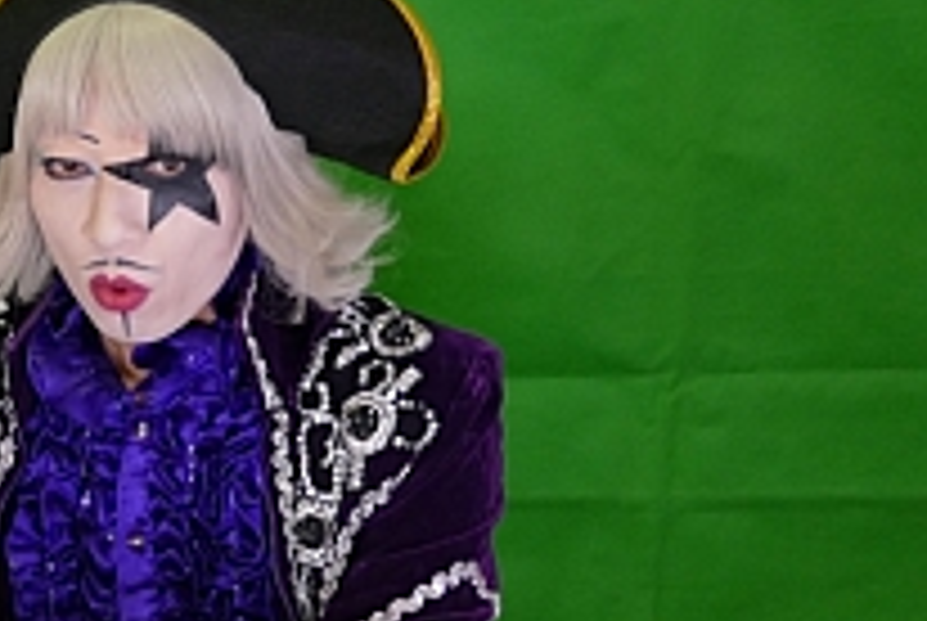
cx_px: -99
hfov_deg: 19.2
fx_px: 2630
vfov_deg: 13.4
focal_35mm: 102
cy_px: 443
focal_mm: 15.02
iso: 320
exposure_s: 1/80
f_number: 3.2
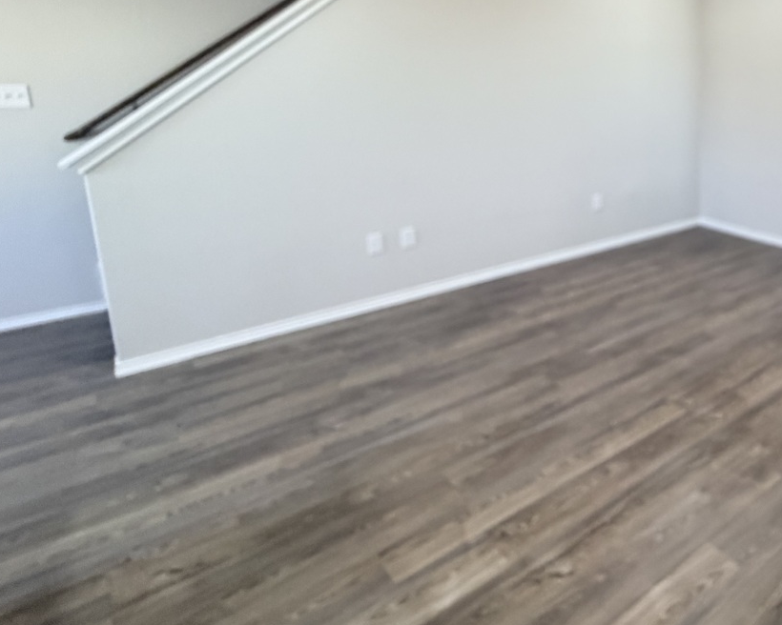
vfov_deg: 56.5
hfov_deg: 61.6
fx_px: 555
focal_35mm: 24
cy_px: 174
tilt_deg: -9.6
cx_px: 673
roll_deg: -0.4
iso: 500
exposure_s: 1/60
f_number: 2.2
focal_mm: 2.22
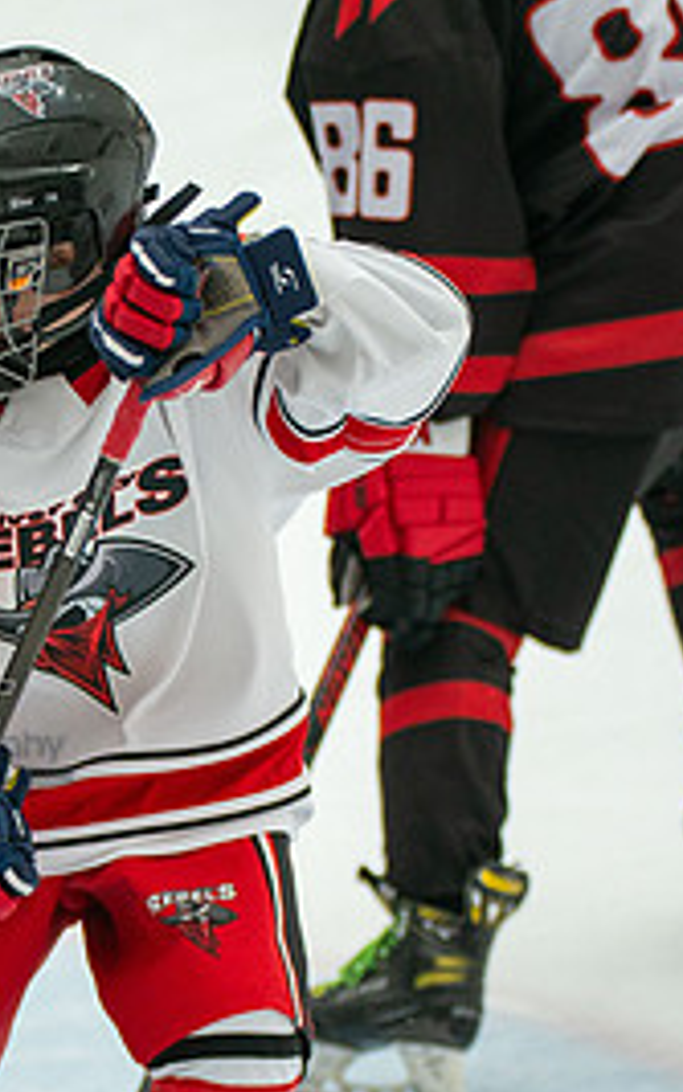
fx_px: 7918
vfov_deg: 7.9
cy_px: 722
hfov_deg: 4.9
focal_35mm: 266
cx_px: -98
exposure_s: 1/2000
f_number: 3.2
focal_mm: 120
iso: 1600
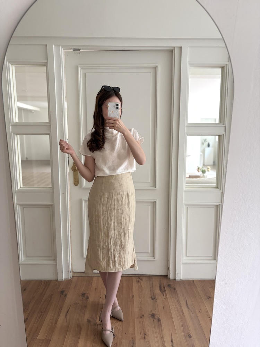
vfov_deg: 67.3
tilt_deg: -18.3
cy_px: 174
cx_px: 130
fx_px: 260
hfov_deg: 53.1
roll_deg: -1.7
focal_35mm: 26
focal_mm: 5.96
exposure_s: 1/60
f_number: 1.6
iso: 125
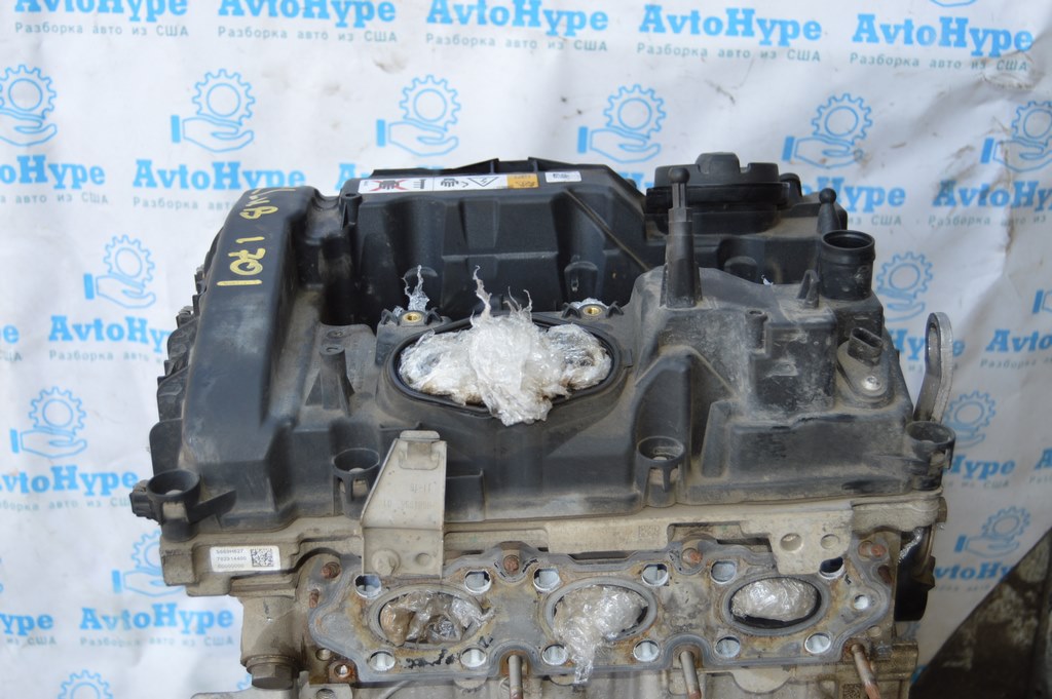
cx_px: 526
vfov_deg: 28.0
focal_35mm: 48
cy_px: 350
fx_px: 1402
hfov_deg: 41.1
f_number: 4.5
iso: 180
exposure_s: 1/125
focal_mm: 32
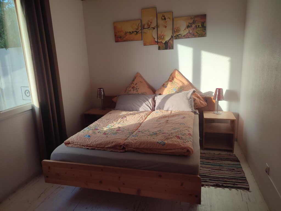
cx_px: 140
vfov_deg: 54.9
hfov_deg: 69.4
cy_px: 106
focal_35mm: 25
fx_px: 203
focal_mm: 6.04
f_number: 1.9
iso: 50
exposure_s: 1/136
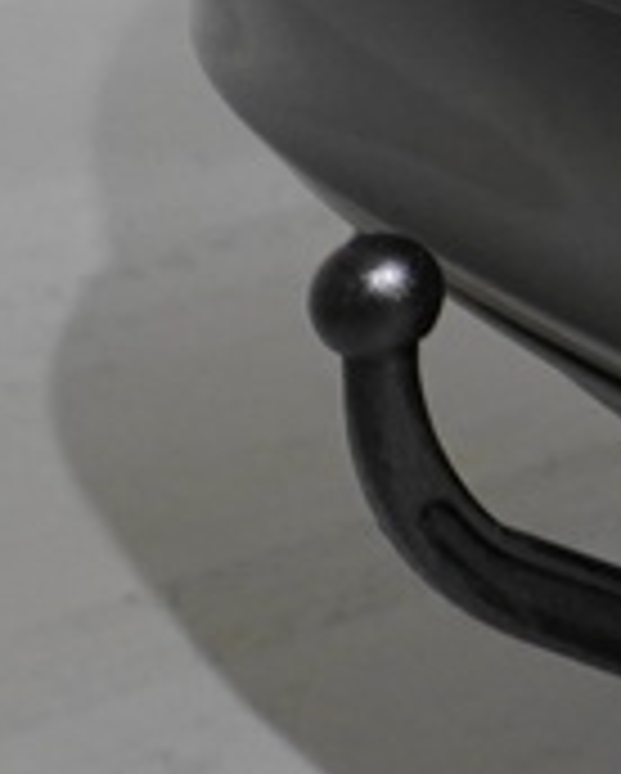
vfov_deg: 8.9
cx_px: 2385
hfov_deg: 6.4
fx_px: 4655
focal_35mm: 203
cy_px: -788
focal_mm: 23
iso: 1600
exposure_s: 1/160
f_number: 2.8
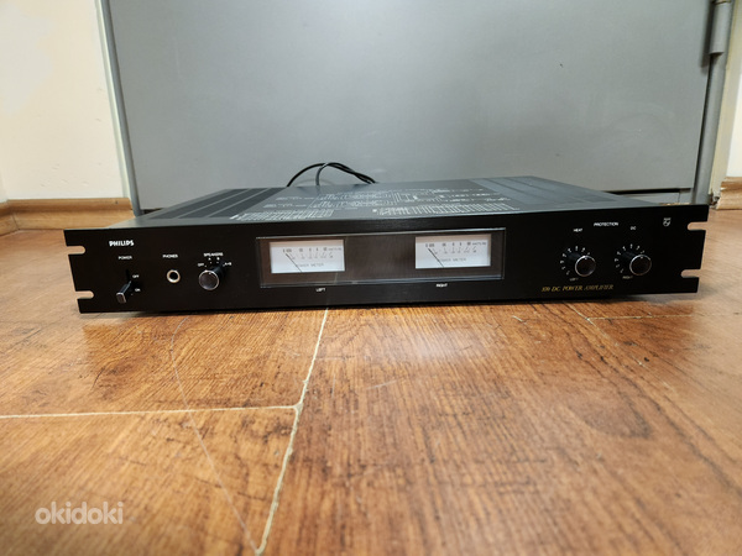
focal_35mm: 23
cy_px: 278
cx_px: 371
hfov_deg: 73.9
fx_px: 493
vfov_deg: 58.9
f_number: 1.8
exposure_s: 1/50
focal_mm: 5.4
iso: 500
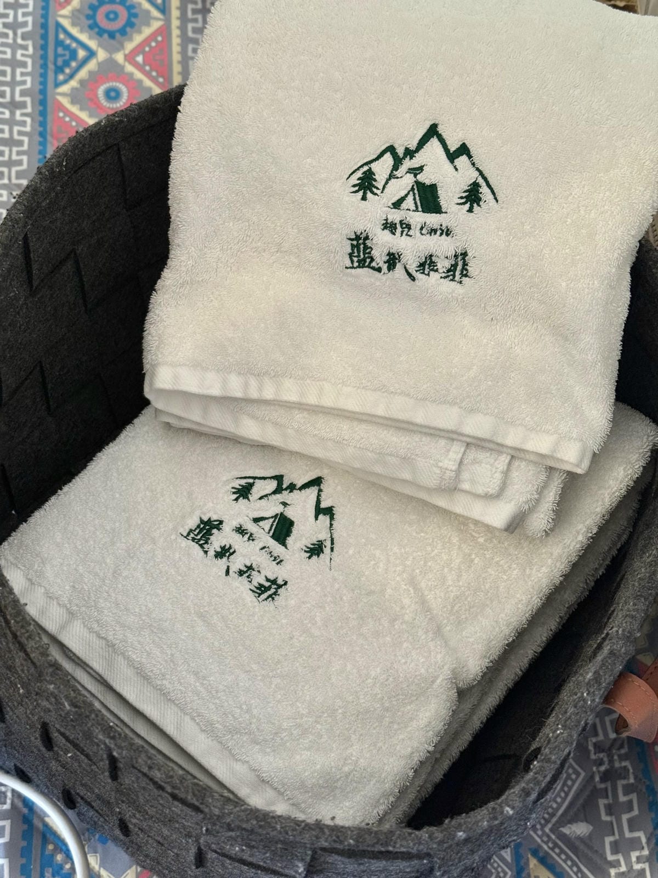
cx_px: 329
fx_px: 1217
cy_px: 439
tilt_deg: -62.6
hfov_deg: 30.3
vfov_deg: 39.7
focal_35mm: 48
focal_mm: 6.76
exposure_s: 1/40
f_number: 1.78
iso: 200
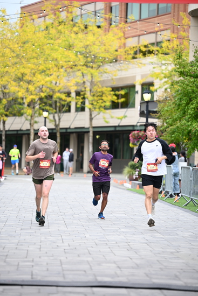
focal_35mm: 130
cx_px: 99
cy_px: 148
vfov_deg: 15.8
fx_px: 1072
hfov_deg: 10.6
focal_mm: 130
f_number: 2.8
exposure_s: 1/1600
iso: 640
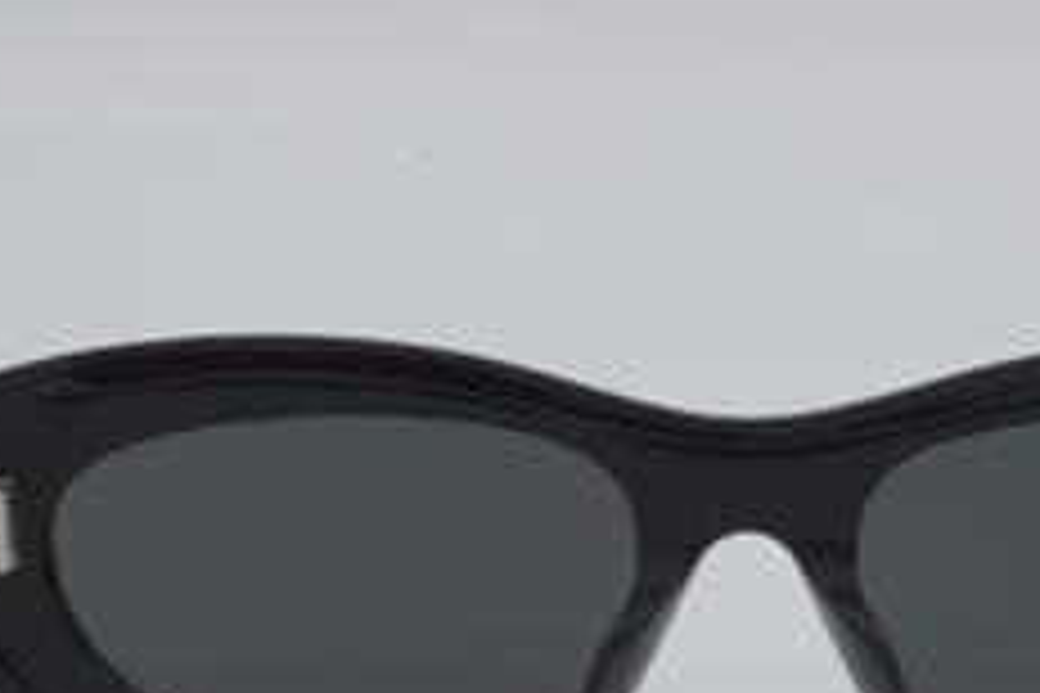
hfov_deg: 14.3
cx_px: 756
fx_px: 4127
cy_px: 490
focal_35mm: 143
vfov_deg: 9.6
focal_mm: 55
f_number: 32
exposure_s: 1/4
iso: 100
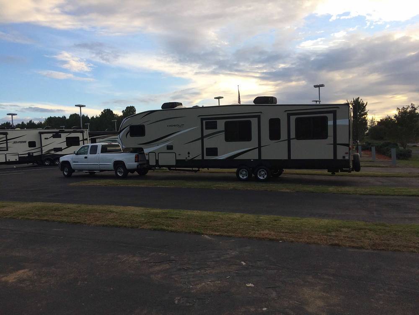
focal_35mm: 25
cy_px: 158
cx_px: 210
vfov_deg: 54.9
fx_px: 303
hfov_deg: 69.4
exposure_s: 1/471
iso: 32
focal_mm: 4.15
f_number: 2.2
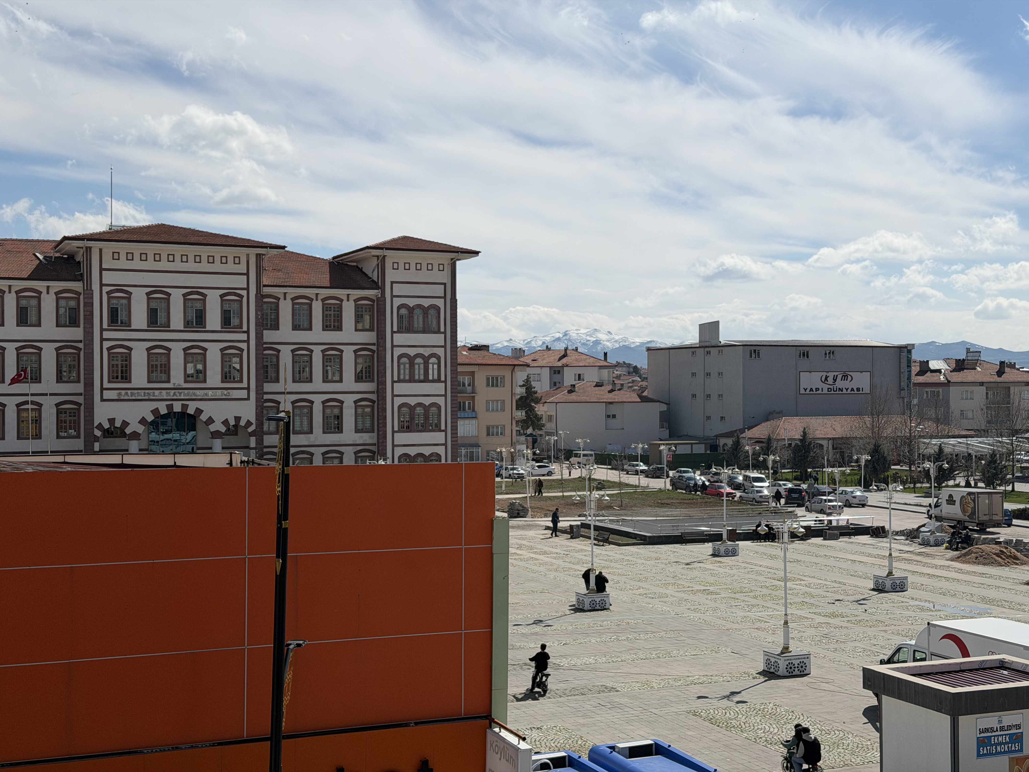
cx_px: 514
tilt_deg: -0.5
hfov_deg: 39.7
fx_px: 1427
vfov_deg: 30.3
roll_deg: +0.8
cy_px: 386
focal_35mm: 48
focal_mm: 6.76
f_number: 1.78
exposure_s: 1/13333
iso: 80
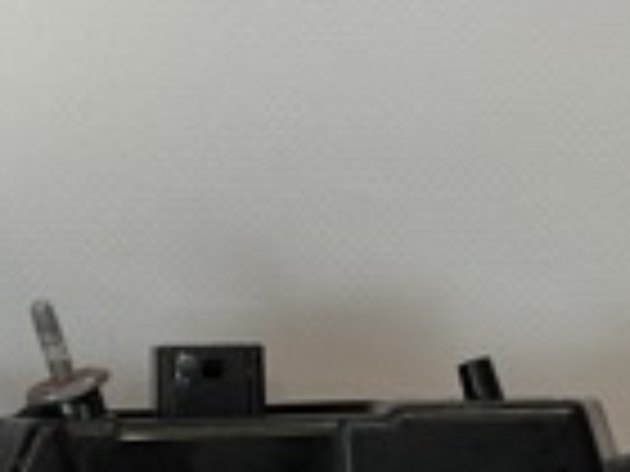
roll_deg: -0.8
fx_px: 5314
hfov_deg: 6.8
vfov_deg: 5.1
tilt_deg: -28.3
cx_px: 554
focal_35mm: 292
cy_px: 447
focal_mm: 7.5
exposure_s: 1/50
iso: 125
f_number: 2.2
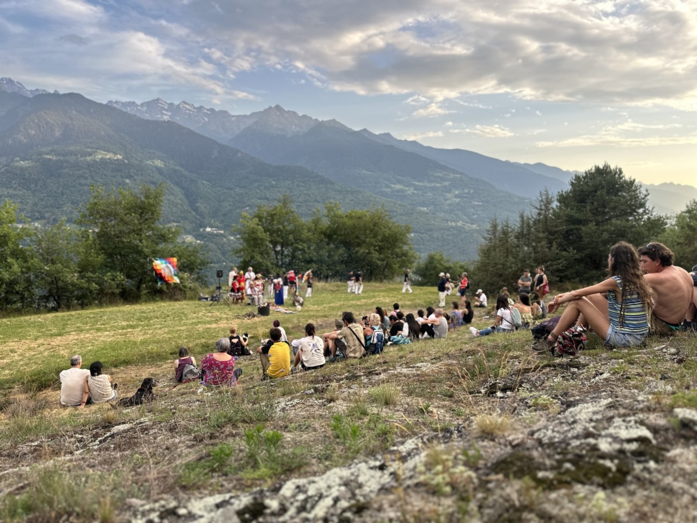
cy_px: 262
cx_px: 348
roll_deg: -2.1
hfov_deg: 71.6
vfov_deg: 56.8
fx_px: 483
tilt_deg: -5.9
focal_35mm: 24
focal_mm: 6.86
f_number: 1.78
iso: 80
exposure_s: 1/484
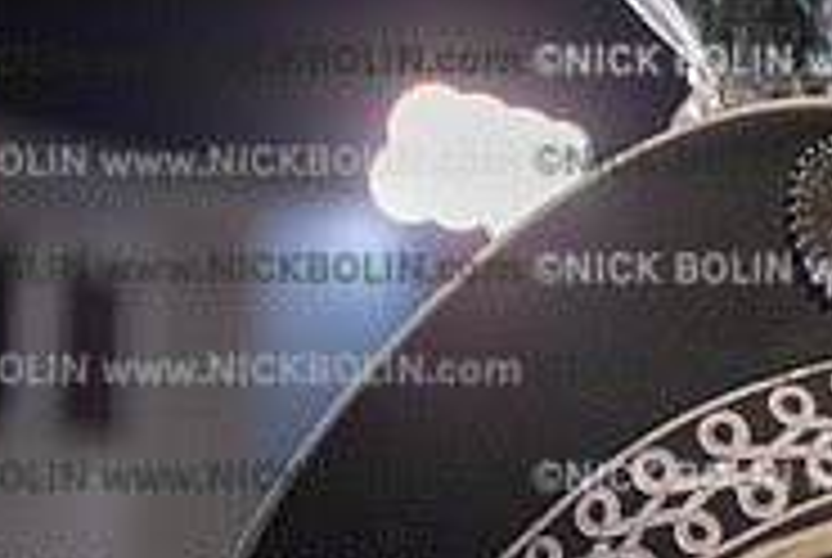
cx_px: 877
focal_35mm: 172
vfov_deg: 7.9
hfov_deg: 11.8
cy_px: 790
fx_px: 3981
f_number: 3.2
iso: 3200
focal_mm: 55
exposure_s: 1/500
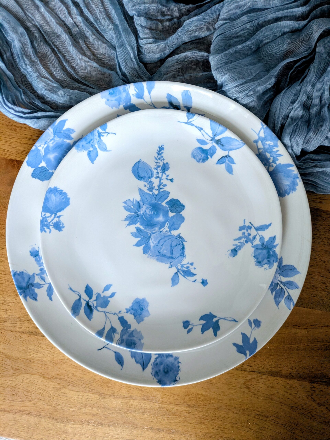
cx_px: 165
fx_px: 318
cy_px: 220
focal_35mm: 25
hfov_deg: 54.9
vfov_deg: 69.4
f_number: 1.89
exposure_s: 1/24
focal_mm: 5.43
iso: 207
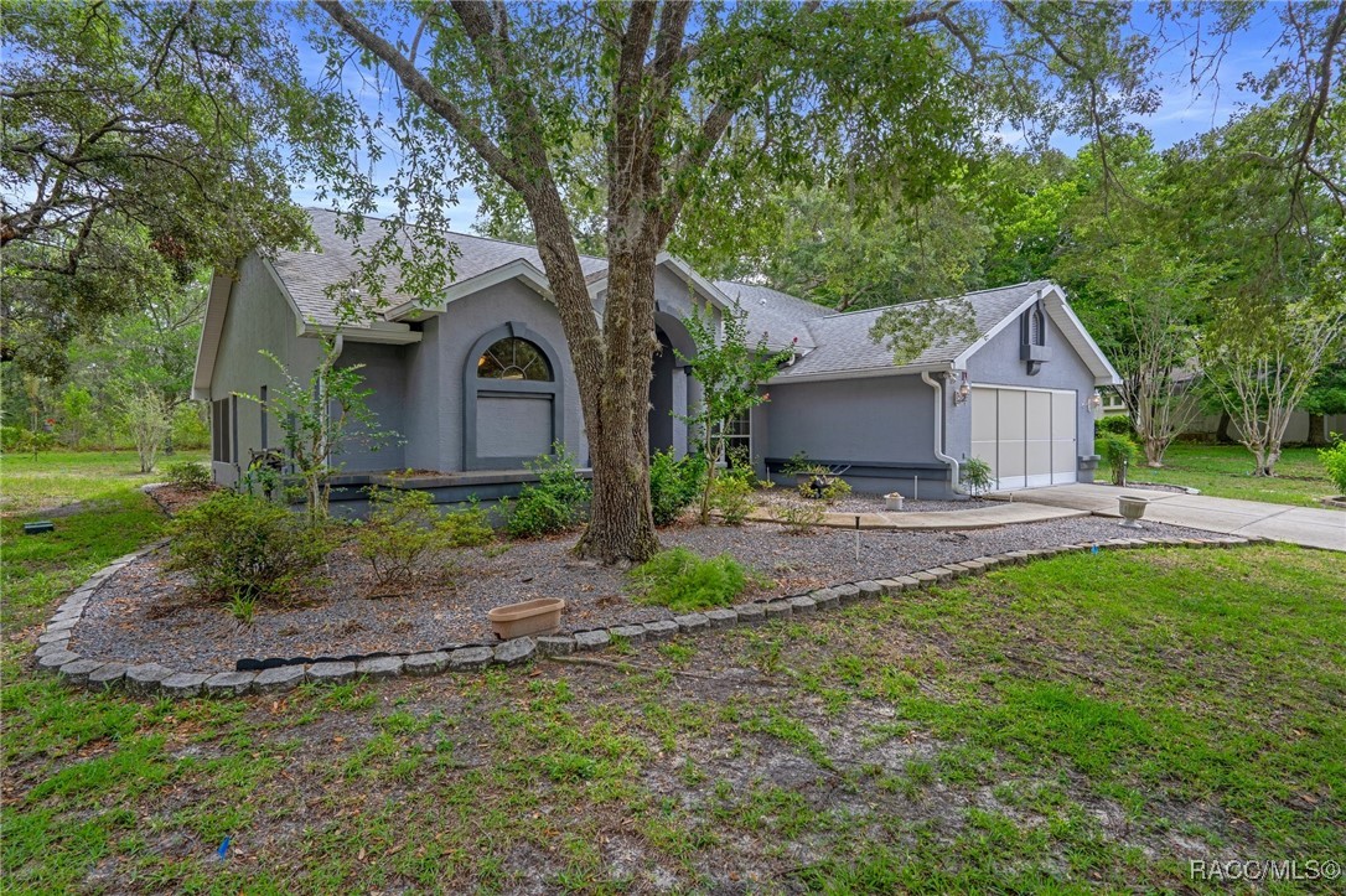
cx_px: 673
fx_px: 673
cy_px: 448
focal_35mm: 18
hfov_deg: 90.0
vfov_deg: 67.3
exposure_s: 1/60
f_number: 9
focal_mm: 18
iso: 320
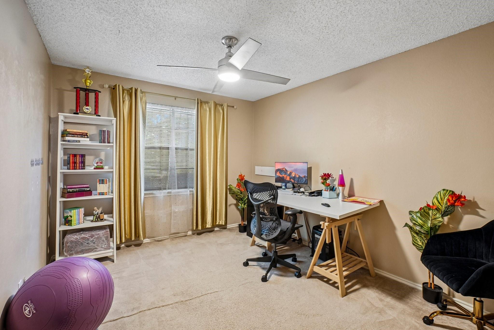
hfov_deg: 100.4
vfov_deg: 77.3
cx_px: 247
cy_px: 165
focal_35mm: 15
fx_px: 206
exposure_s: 1/3.33
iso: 400
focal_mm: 10
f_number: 8
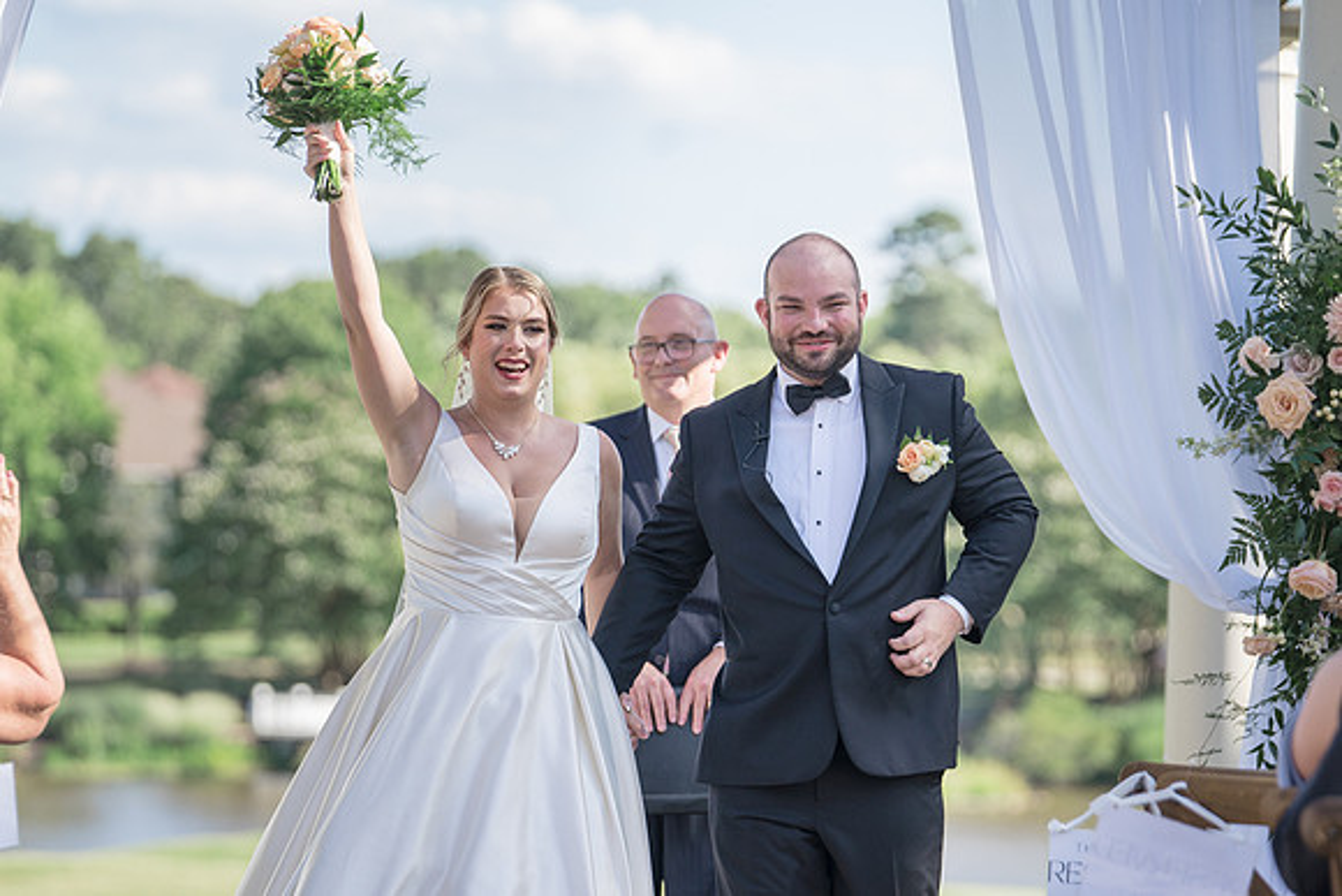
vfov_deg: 7.0
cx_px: 739
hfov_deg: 10.4
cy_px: 485
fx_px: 7350
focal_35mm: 197
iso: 100
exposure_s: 1/500
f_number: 4
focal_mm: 171
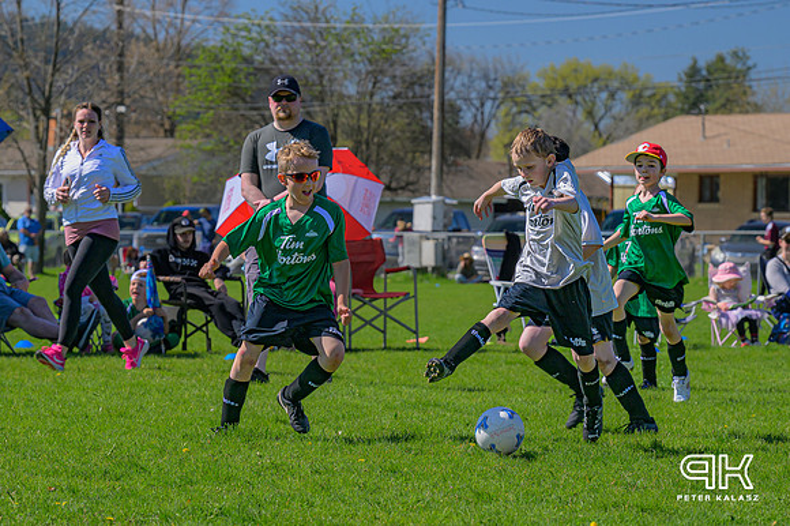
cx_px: 373
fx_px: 4322
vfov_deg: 7.0
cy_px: 288
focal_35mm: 197
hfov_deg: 10.4
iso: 250
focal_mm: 120
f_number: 6.3
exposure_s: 1/500
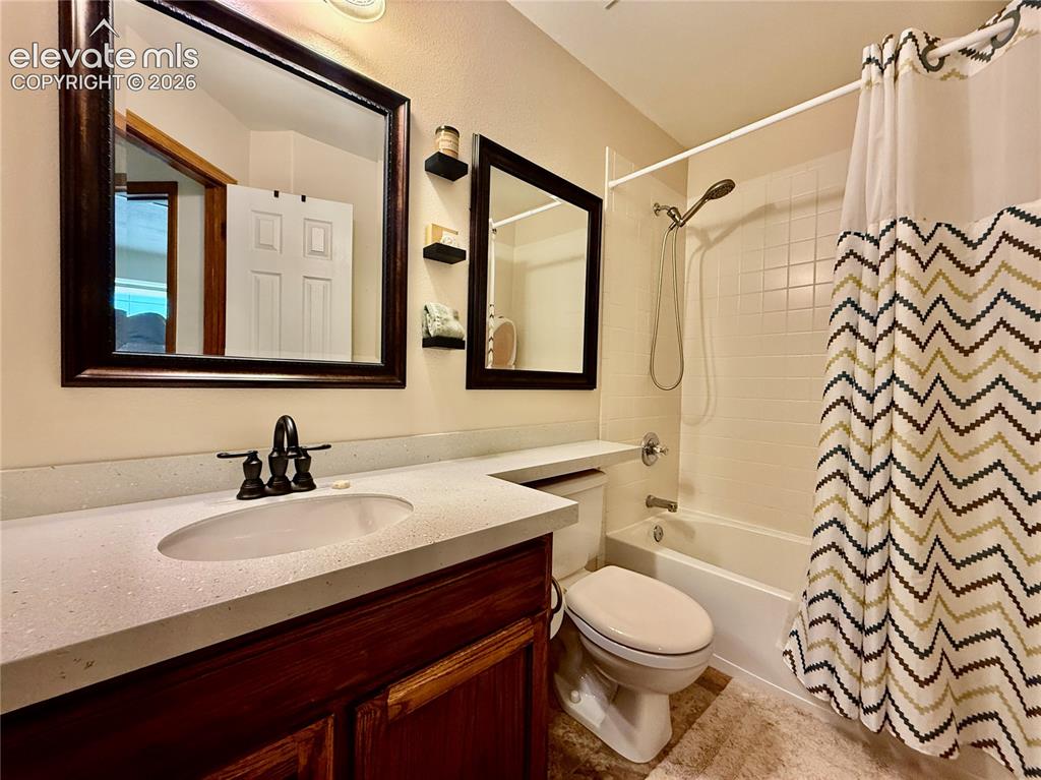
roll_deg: -1.0
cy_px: 390
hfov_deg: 102.1
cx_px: 520
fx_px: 421
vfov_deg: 85.6
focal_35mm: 14
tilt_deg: -1.0
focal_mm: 2.22
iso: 320
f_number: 2.2
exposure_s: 1/60
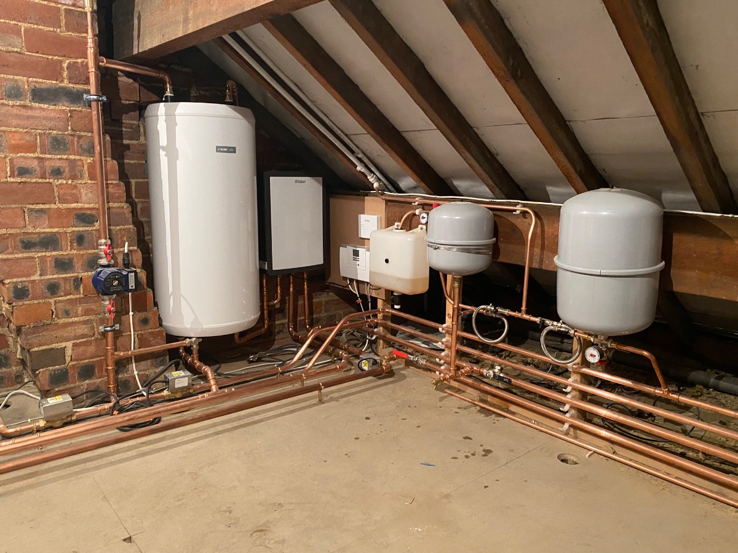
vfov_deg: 53.1
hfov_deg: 67.3
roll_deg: -0.9
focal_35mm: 26
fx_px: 554
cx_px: 369
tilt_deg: -7.9
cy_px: 276
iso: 500
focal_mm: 4.25
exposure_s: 1/33
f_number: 1.8
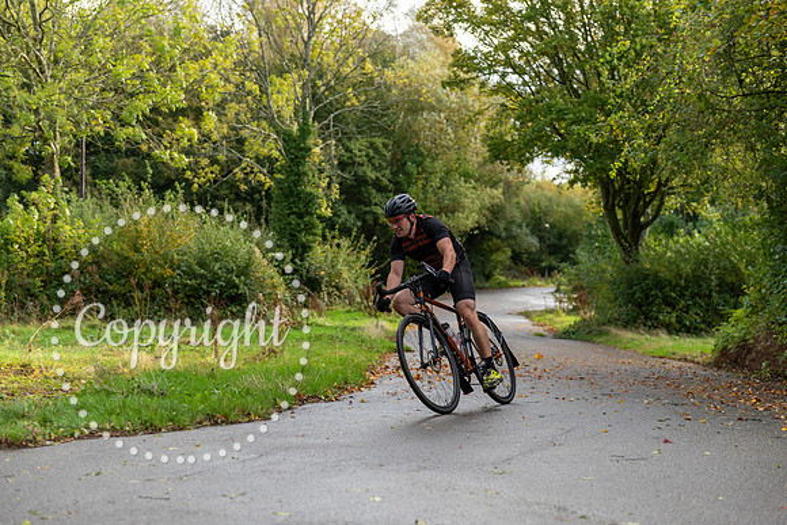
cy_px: 262
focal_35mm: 60
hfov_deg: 33.4
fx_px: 1312
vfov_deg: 22.6
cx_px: 394
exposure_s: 1/640
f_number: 3.2
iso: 200
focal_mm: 60
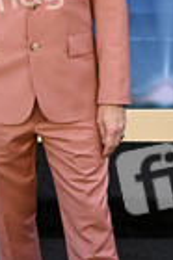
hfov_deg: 11.1
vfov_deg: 16.6
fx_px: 889
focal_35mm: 123
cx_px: 43
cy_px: 78
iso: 500
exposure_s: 1/320
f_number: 7.1
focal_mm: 43
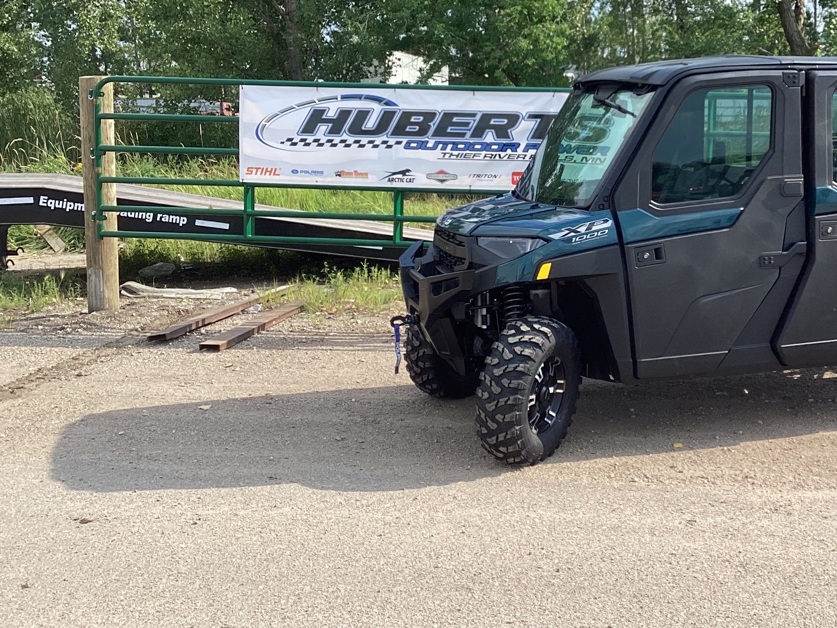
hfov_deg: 40.8
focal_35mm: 46
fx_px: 1112
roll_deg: +0.5
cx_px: 551
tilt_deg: -4.7
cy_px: 229
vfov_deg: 31.4
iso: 25
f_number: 2.4
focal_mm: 3.3
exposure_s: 1/679
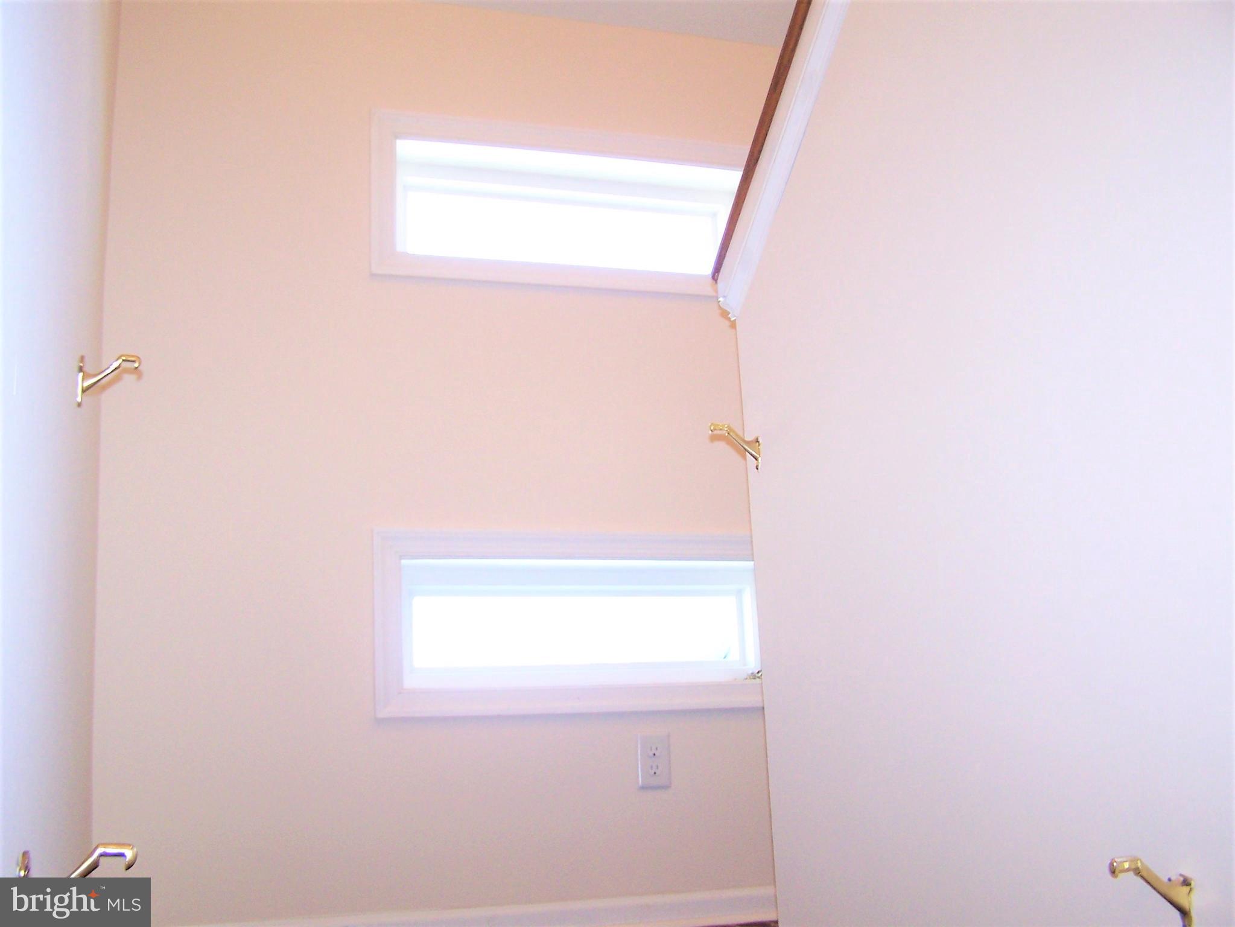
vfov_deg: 37.7
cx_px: 618
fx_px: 1356
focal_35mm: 38
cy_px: 464
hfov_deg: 49.0
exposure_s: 1/60
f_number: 2.8
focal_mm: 6.3
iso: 140
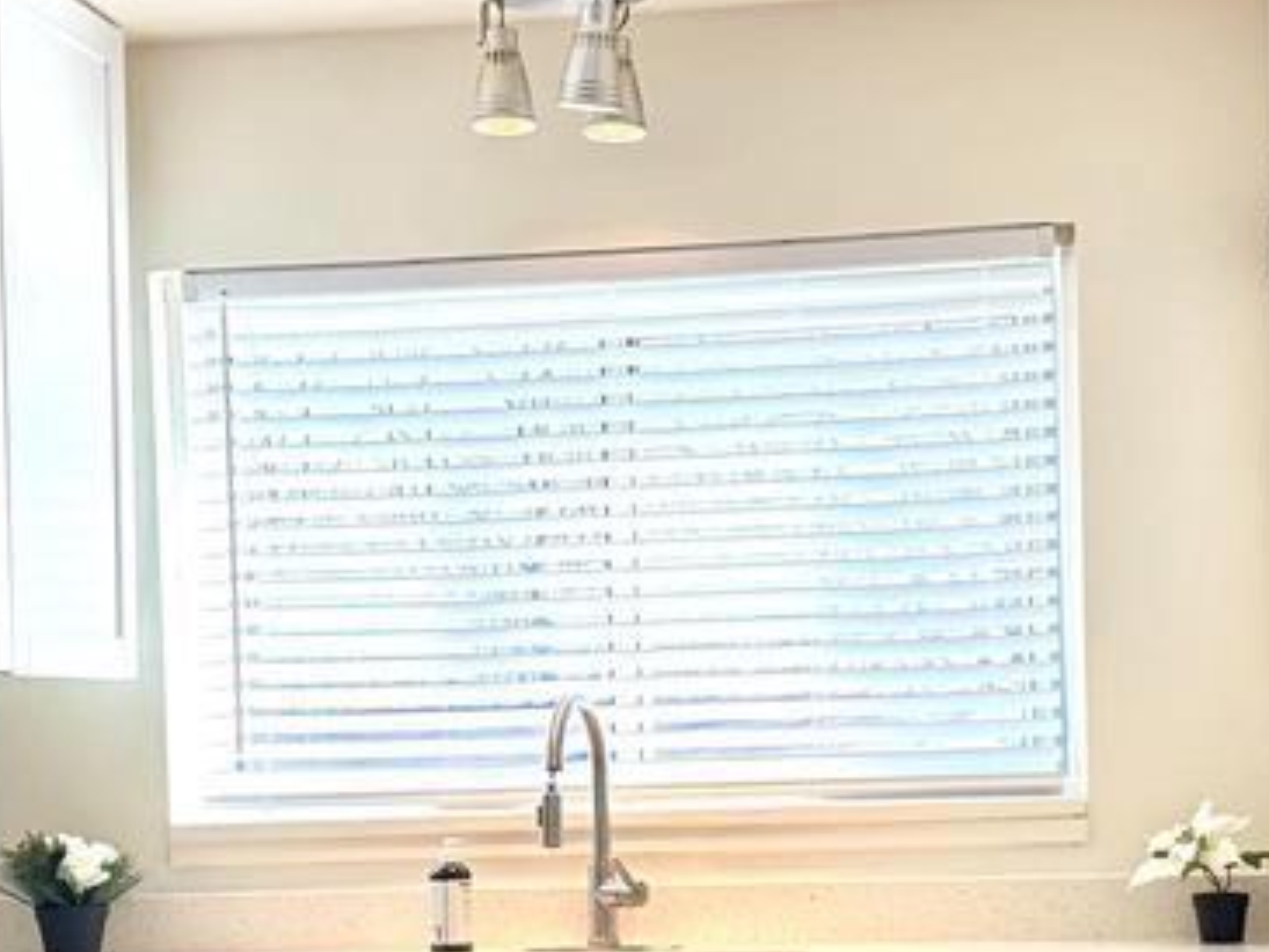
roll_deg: +2.2
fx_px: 2677
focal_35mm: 73
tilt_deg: +0.4
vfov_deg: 20.0
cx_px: 671
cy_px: 747
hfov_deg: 26.7
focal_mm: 5.96
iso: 50
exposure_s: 1/172
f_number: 1.6
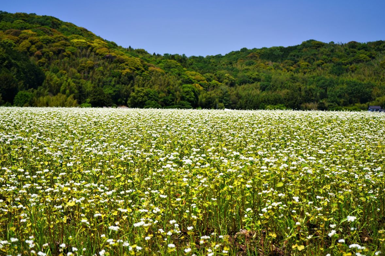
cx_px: 191
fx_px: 642
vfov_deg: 22.6
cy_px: 129
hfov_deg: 33.4
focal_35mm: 60
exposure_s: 1/250
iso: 100
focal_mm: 59
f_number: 5.6
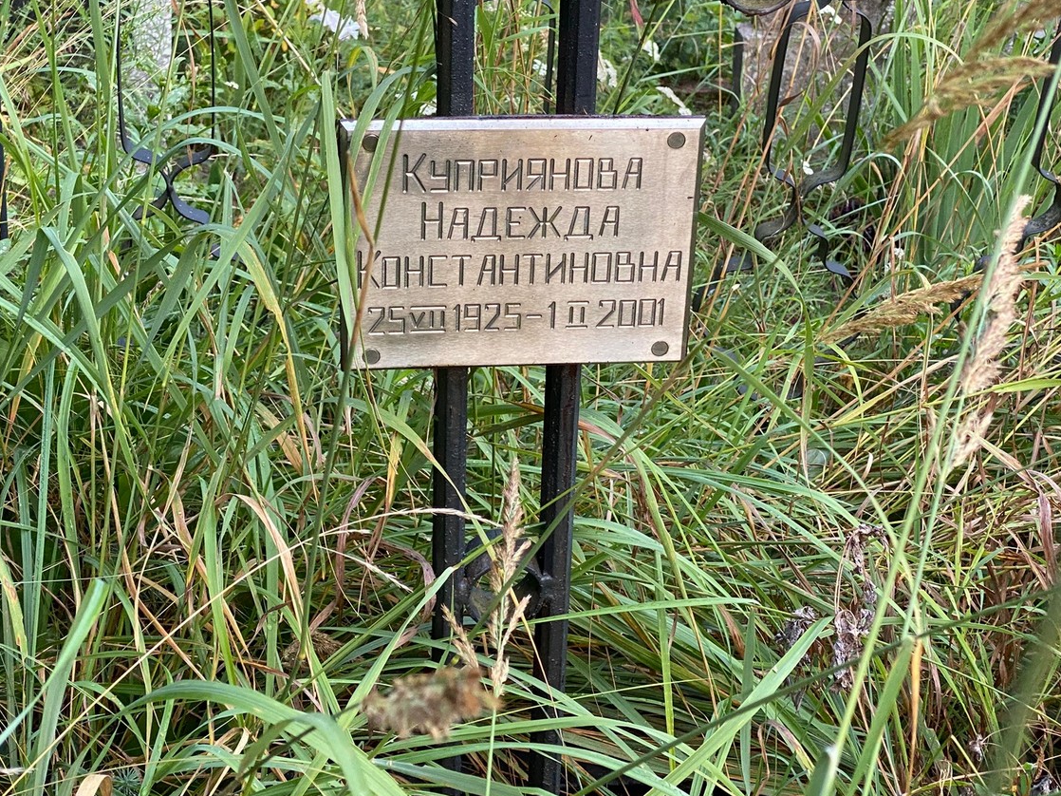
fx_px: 2053
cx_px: 592
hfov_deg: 29.0
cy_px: 329
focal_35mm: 67
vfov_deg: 21.9
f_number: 2
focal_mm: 6
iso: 160
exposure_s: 1/69
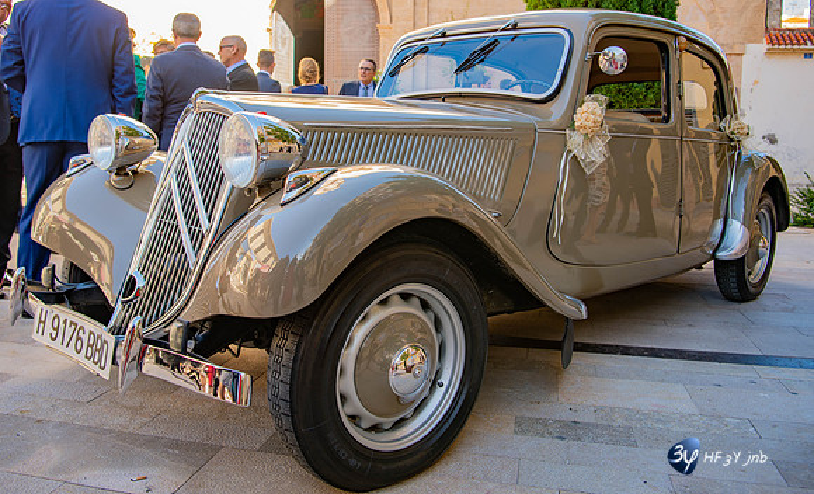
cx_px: 408
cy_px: 194
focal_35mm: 32
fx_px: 701
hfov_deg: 60.3
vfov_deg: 38.6
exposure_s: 1/80
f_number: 4.5
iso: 100
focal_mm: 28
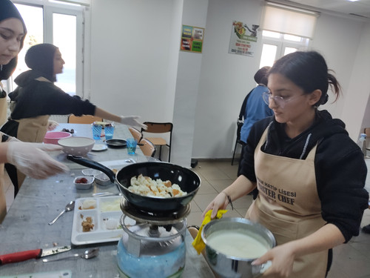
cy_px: 139
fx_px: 278
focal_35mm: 26
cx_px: 185
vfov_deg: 53.1
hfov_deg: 67.3
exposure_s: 1/33
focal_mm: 4.74
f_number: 1.79
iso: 114
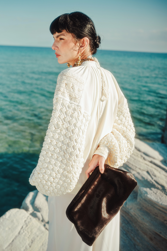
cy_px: 126
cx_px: 84
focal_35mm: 35
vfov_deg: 54.4
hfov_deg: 37.9
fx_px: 244
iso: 160
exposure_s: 1/3200
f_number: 3.2
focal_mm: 35
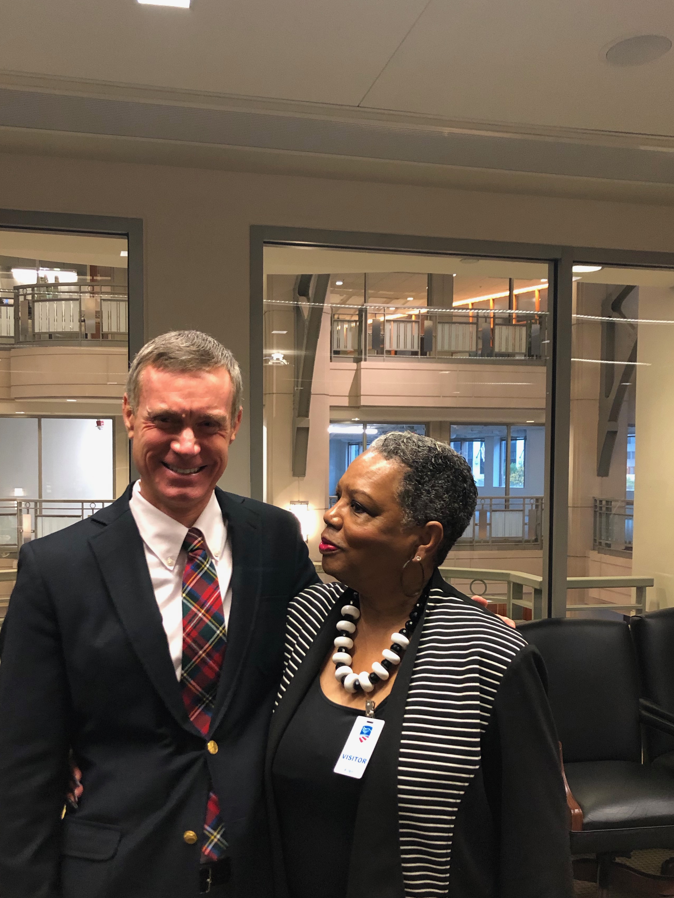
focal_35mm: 33
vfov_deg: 55.1
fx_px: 857
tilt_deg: -0.9
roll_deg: -0.3
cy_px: 518
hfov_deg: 42.9
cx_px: 302
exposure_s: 1/60
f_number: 1.8
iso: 400
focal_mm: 3.99
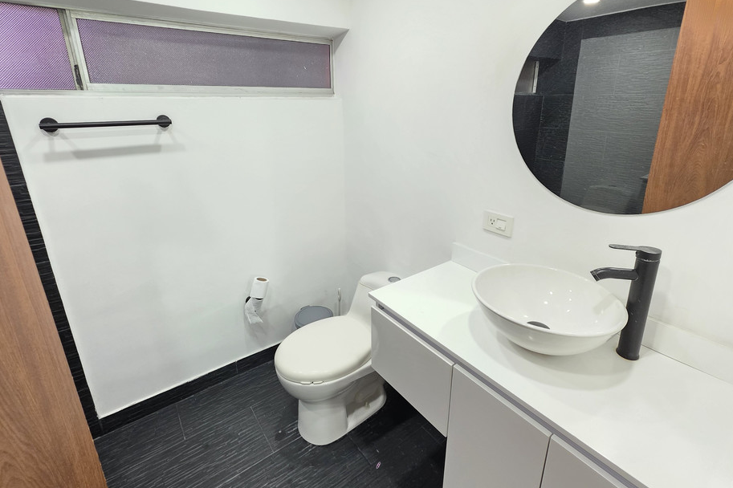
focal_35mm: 16
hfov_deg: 96.7
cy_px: 223
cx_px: 382
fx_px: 326
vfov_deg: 73.6
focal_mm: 2.2
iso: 400
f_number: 1.9
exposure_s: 1/60
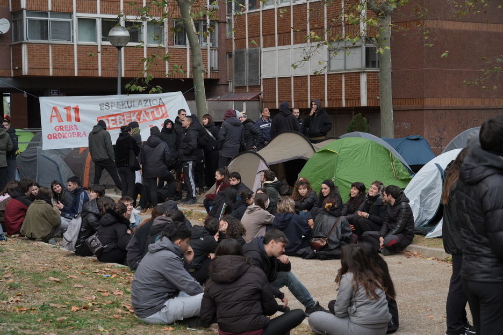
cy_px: 168
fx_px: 880
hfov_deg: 31.9
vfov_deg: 21.6
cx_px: 252
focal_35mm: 63
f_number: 5.6
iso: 1000
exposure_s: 1/400
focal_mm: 63
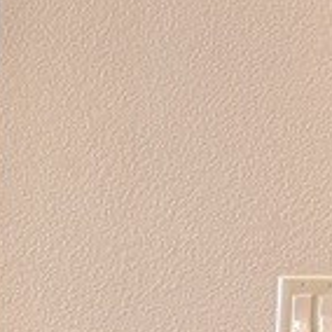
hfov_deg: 8.0
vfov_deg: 8.2
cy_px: 561
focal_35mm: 207
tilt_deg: -10.3
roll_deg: +0.3
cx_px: -358
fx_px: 2246
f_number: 1.6
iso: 100
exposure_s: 1/60
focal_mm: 5.96
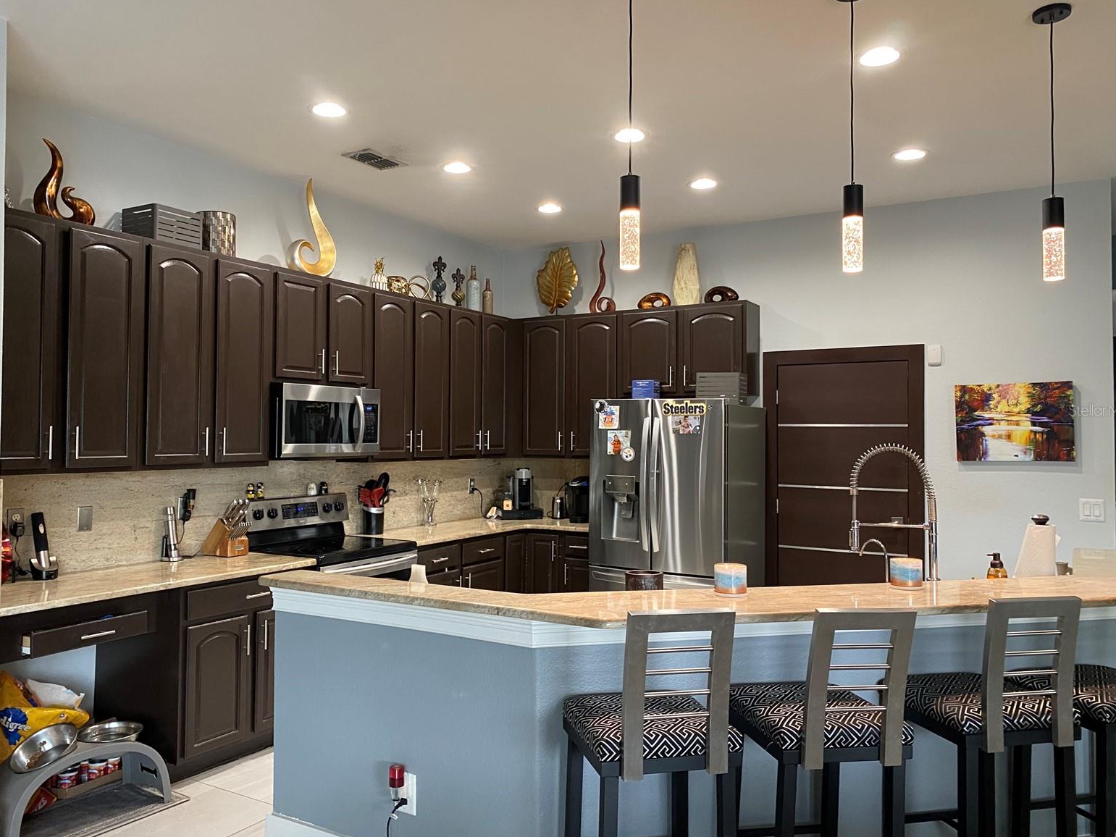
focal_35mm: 27
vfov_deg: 51.4
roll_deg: -0.6
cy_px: 410
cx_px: 558
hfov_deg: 65.3
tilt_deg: +1.8
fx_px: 871
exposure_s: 1/60
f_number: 1.8
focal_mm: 4.25
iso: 250
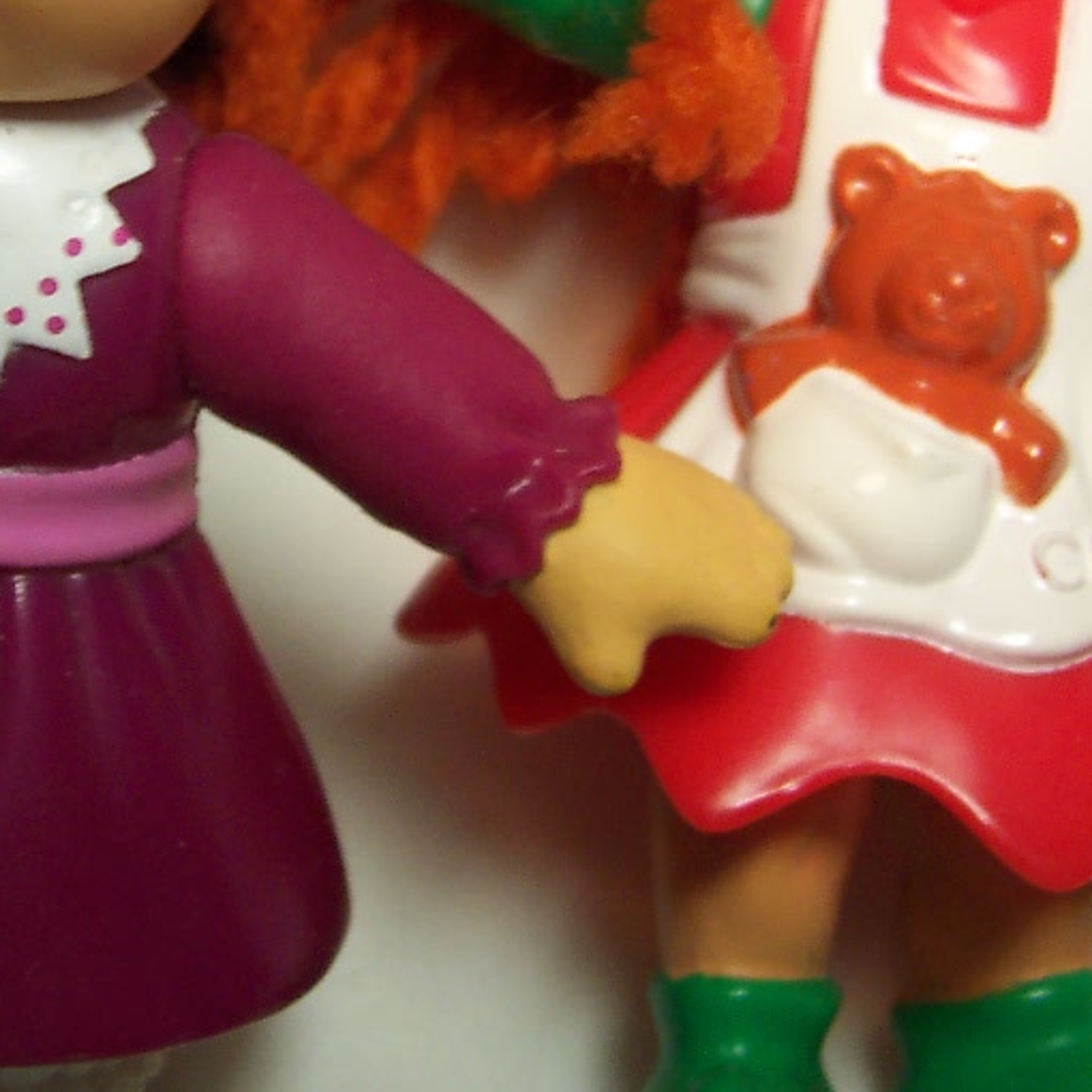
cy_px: 225
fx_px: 2748
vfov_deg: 22.2
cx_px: 437
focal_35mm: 77
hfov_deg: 22.4
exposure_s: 1/30
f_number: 2.8
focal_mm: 5.6
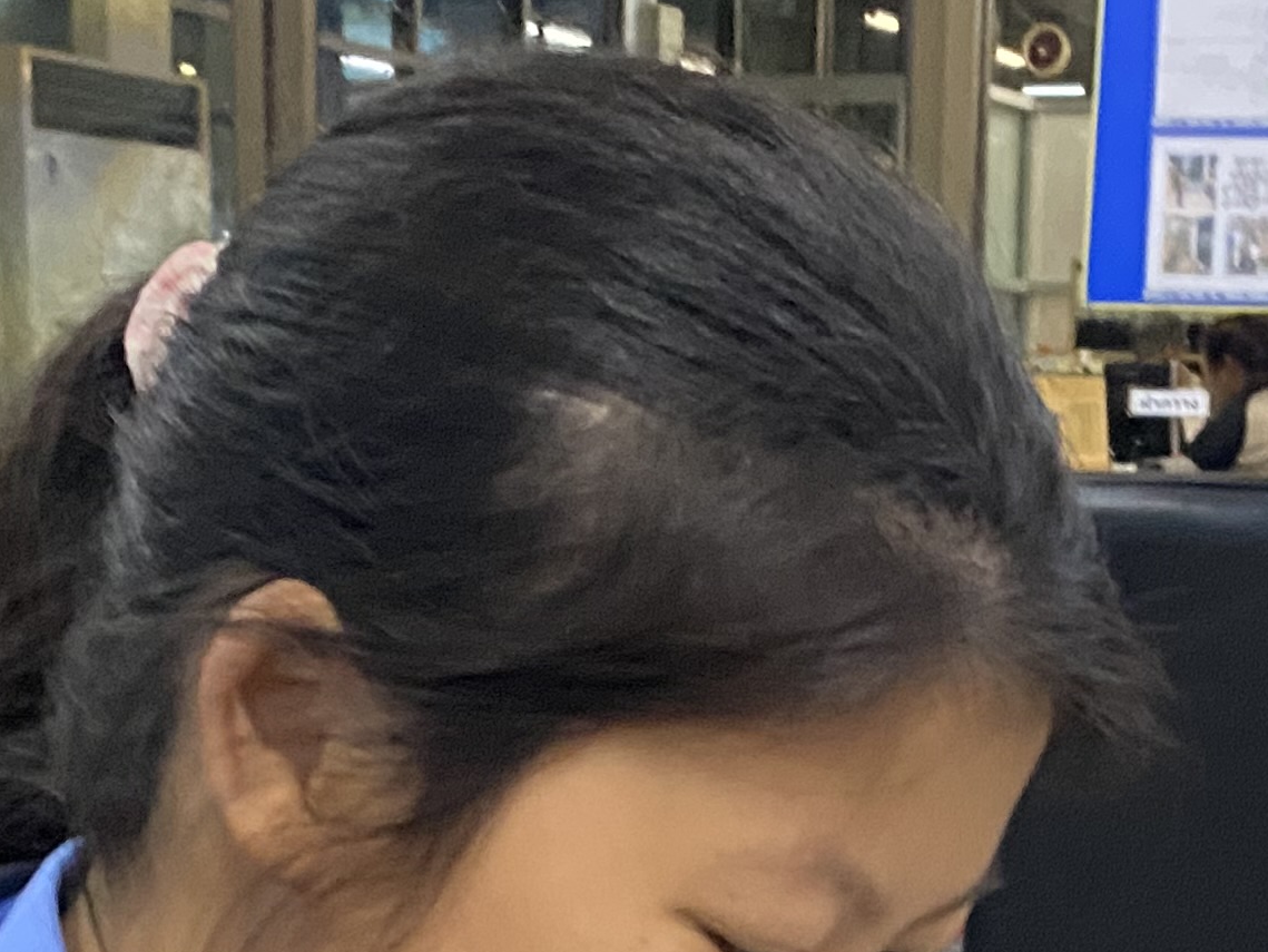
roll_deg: -0.4
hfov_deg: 21.2
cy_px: 1200
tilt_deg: -14.4
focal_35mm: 92
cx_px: 871
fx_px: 3371
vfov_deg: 15.4
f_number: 1.8
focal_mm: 4.25
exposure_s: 1/45
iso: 400
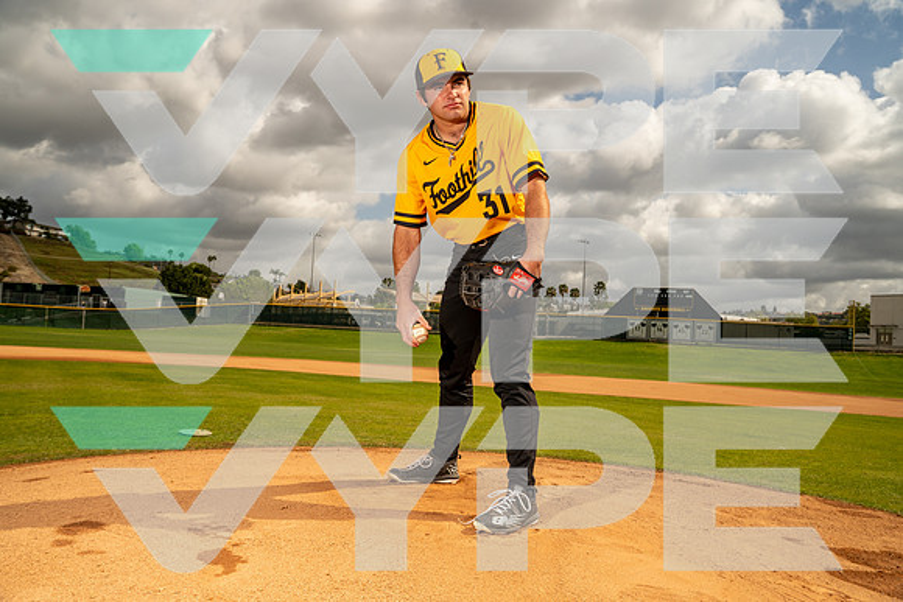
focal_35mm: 31
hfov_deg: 60.3
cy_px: 301
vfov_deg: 42.3
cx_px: 452
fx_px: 778
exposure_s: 1/250
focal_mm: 31
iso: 100
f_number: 8
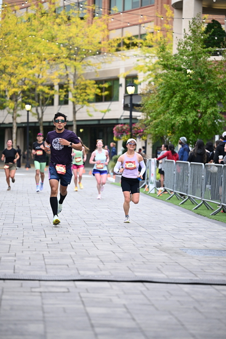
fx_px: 1082
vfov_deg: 17.8
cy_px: 170
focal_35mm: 115
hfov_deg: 11.9
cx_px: 113
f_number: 2.8
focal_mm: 115
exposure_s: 1/1600
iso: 1000
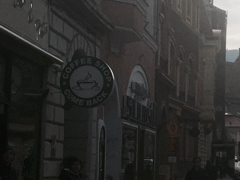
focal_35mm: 123
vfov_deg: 12.0
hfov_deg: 15.1
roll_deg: -1.0
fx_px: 853
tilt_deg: +4.9
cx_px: 337
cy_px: 111
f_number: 2.2
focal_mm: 4.15
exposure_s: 1/4405
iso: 32
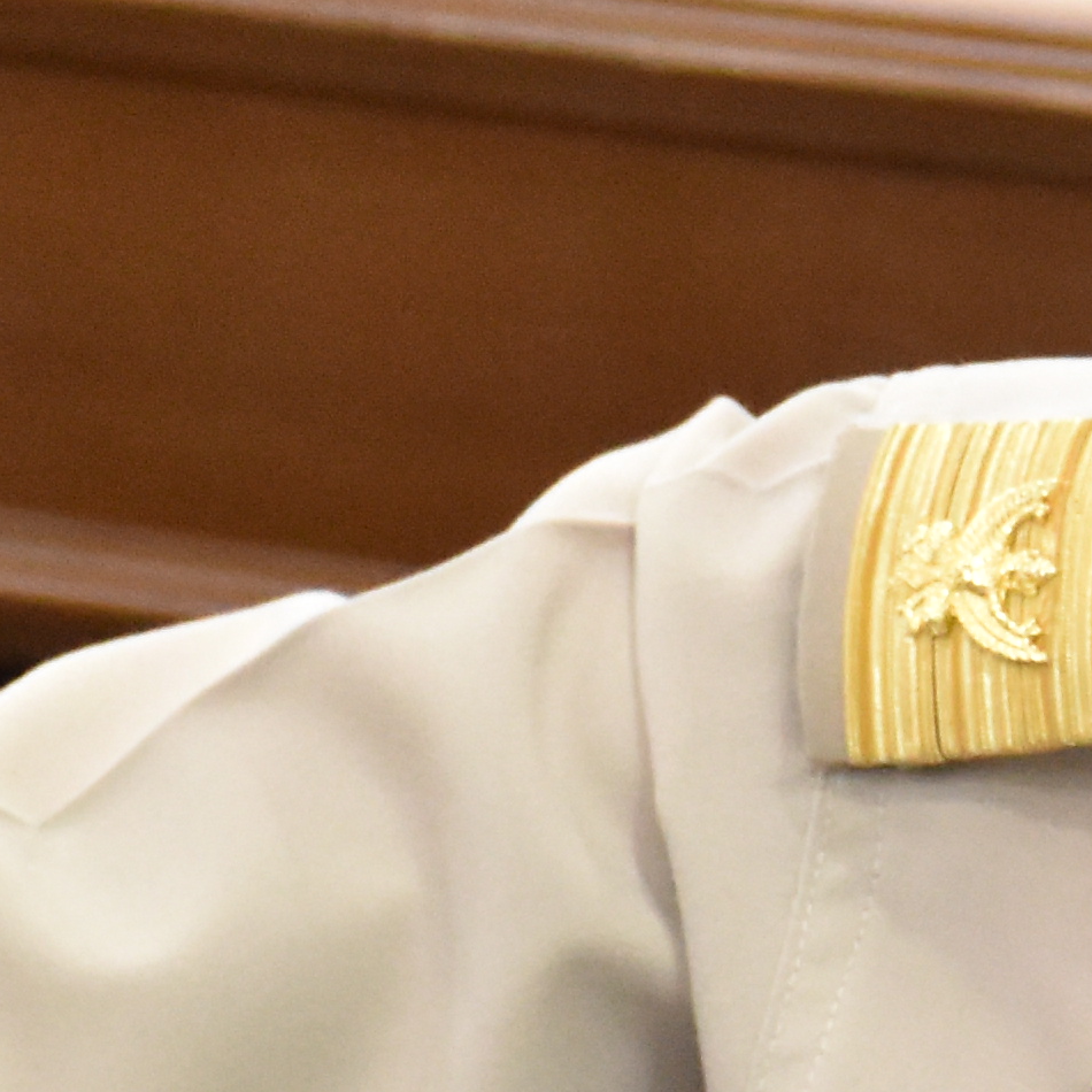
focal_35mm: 483
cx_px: 1755
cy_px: 606
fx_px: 17238
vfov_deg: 3.6
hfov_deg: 3.6
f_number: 5
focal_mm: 60
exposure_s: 1/60
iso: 3200
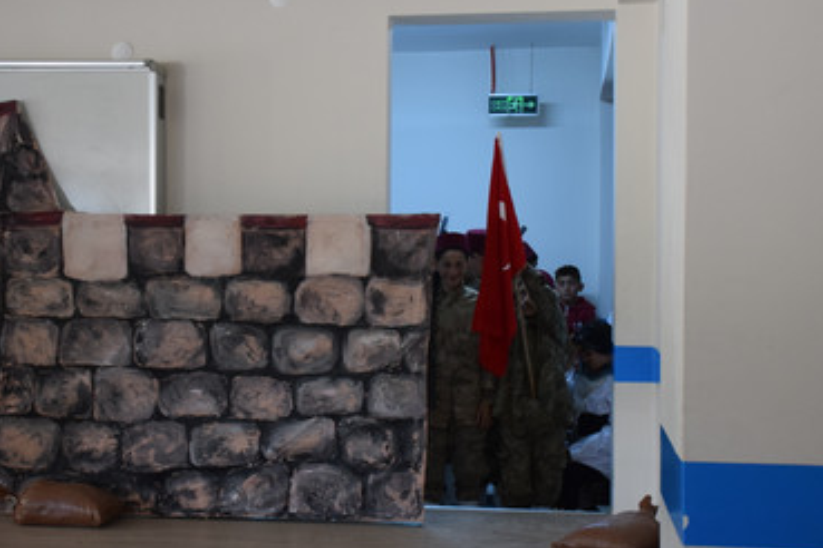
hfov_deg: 30.9
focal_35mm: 65
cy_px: 271
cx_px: 355
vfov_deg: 20.9
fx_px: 1486
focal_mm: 32
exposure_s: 1/60
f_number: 4.2
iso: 1100
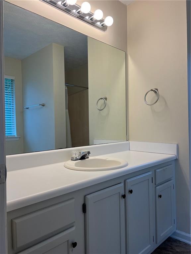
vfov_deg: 67.3
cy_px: 127
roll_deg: +1.1
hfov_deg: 53.1
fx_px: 191
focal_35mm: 26
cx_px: 96
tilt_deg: -1.0
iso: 64
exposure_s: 1/162
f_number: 1.5
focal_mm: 5.7
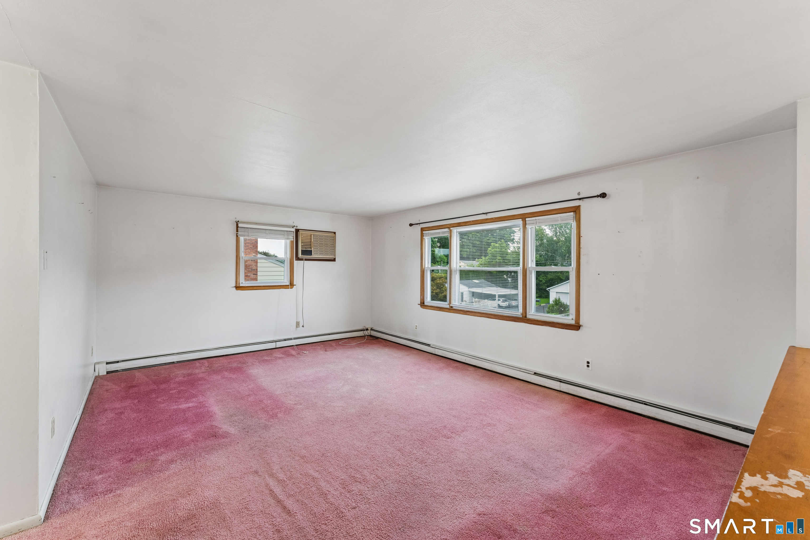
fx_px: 331
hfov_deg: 101.5
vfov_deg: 78.5
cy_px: 270
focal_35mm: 15
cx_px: 405
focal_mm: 14.7
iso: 400
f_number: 13
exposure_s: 1/2.5
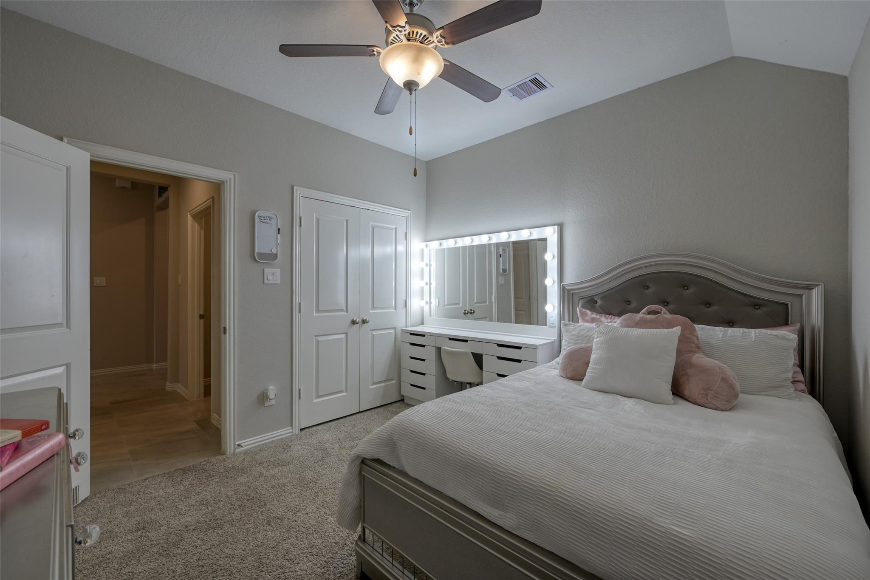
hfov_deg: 100.4
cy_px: 290
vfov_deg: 77.3
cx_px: 435
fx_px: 362
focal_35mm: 15
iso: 640
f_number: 9
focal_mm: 15
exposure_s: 1/200
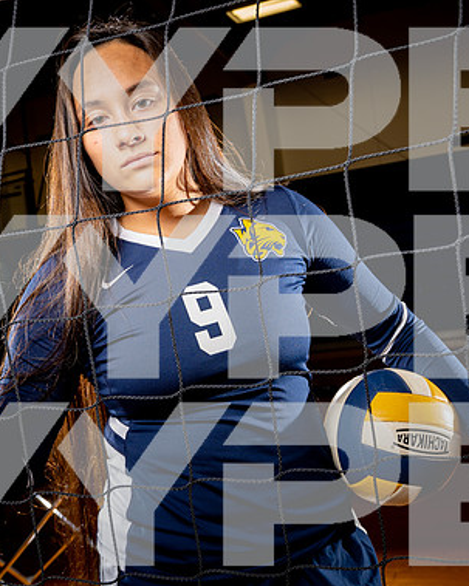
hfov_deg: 32.7
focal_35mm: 46
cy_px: 298
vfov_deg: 40.3
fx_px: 798
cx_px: 198
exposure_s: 1/250
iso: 250
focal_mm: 32
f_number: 5.6
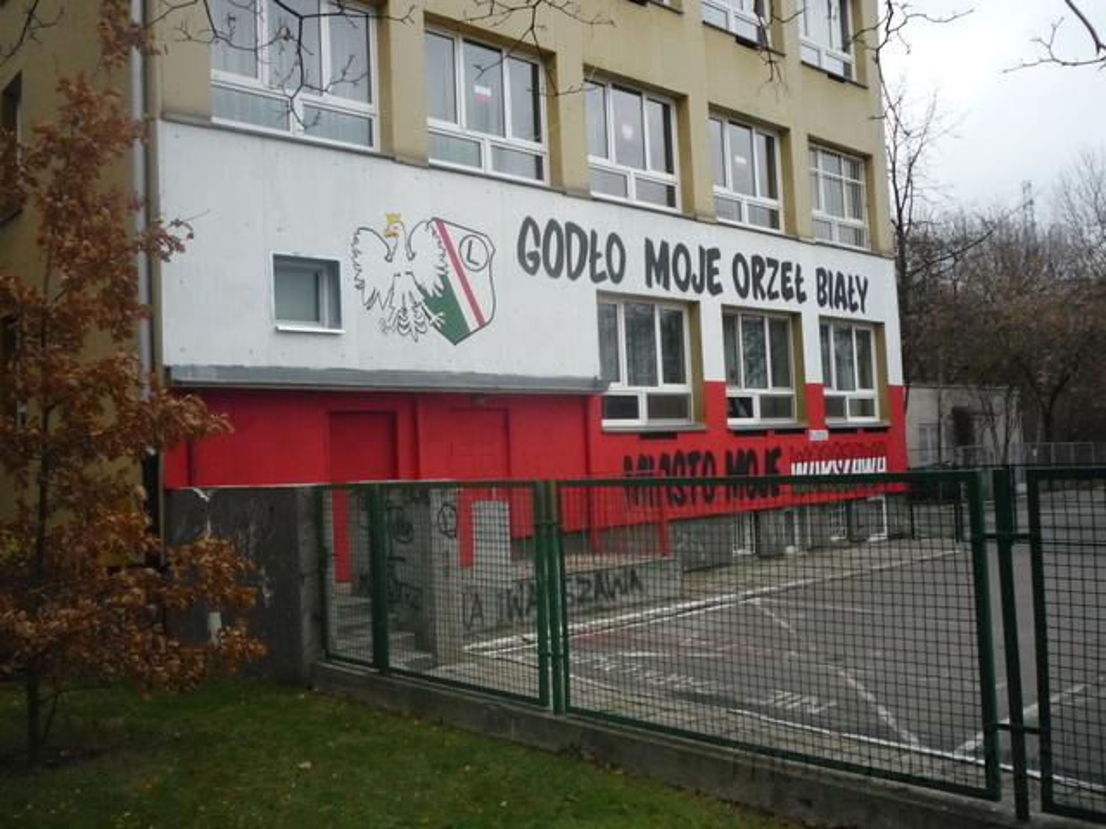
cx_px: 553
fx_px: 1022
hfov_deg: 56.8
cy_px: 414
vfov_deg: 44.2
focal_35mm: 32
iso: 320
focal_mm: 5.2
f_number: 3.3
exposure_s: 1/250
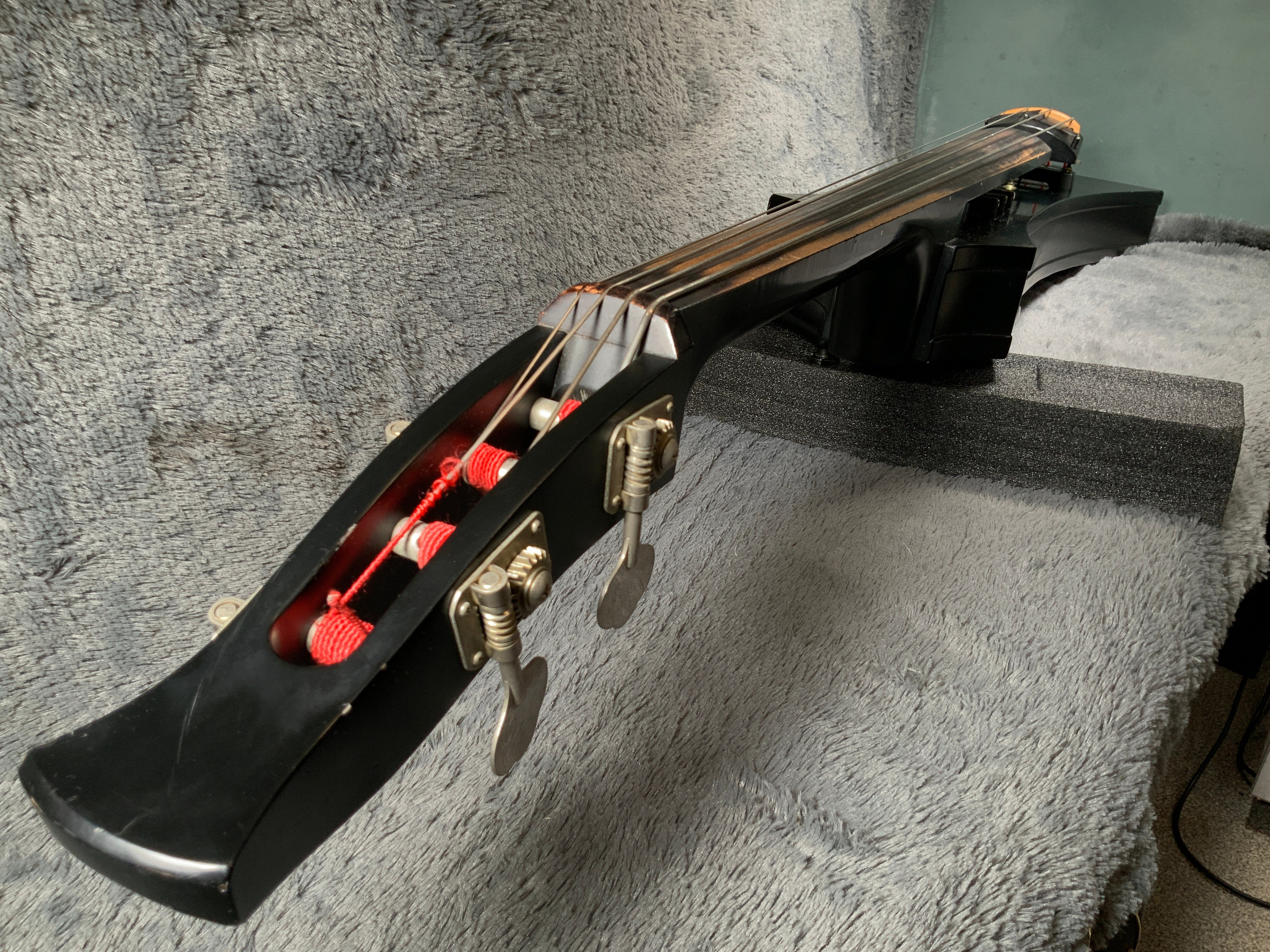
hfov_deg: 61.7
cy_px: 476
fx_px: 1064
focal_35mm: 29
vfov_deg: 48.2
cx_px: 635
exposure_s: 1/78
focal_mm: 3
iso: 64
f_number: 1.8
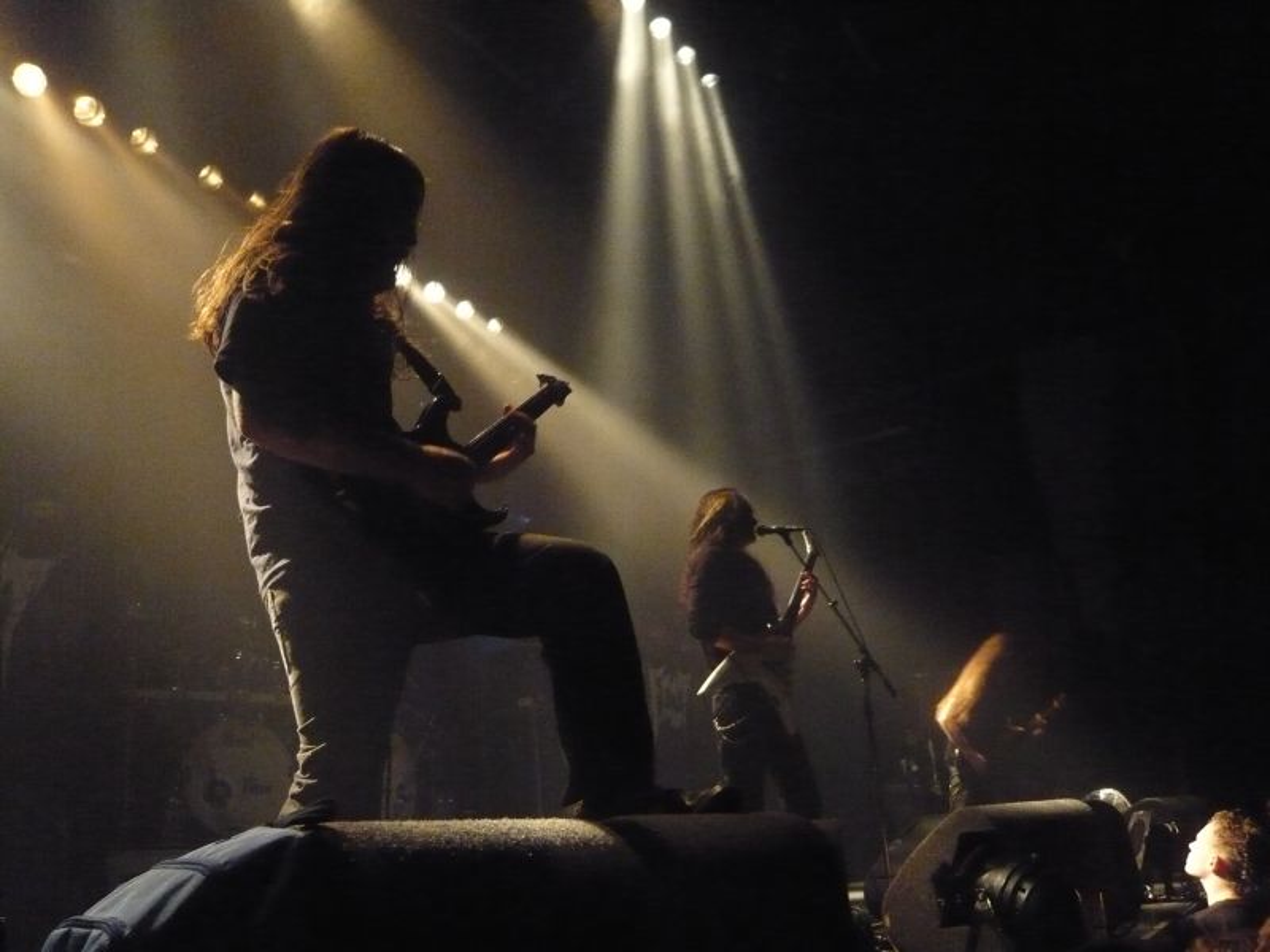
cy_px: 476
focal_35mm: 30
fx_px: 1101
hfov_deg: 60.0
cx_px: 635
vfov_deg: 46.8
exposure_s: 1/40
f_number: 2.9
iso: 800
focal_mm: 4.9
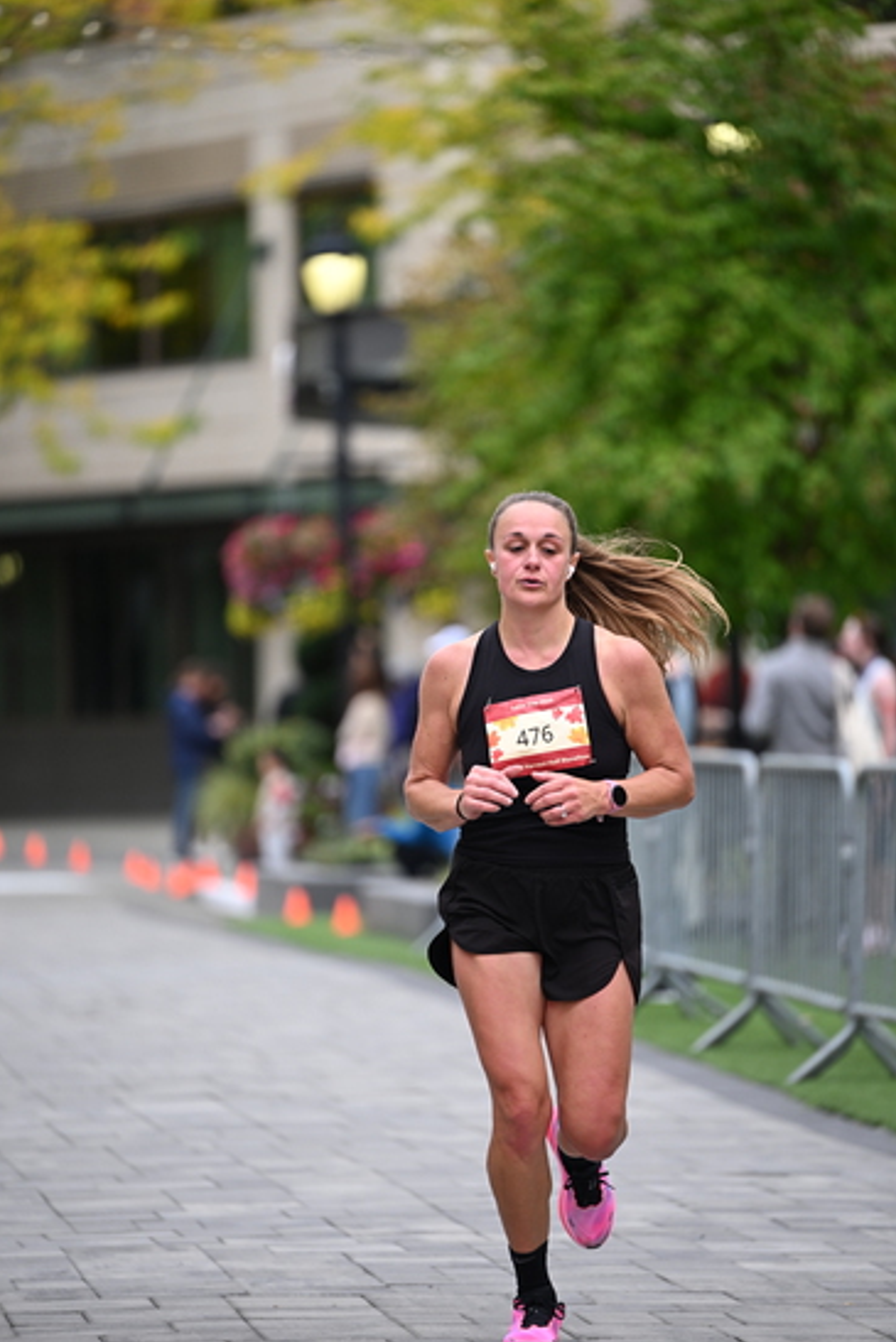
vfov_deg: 10.2
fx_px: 7499
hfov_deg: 6.8
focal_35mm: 201
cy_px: 670
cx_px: 448
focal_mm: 200
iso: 640
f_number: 2.8
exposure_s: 1/2000
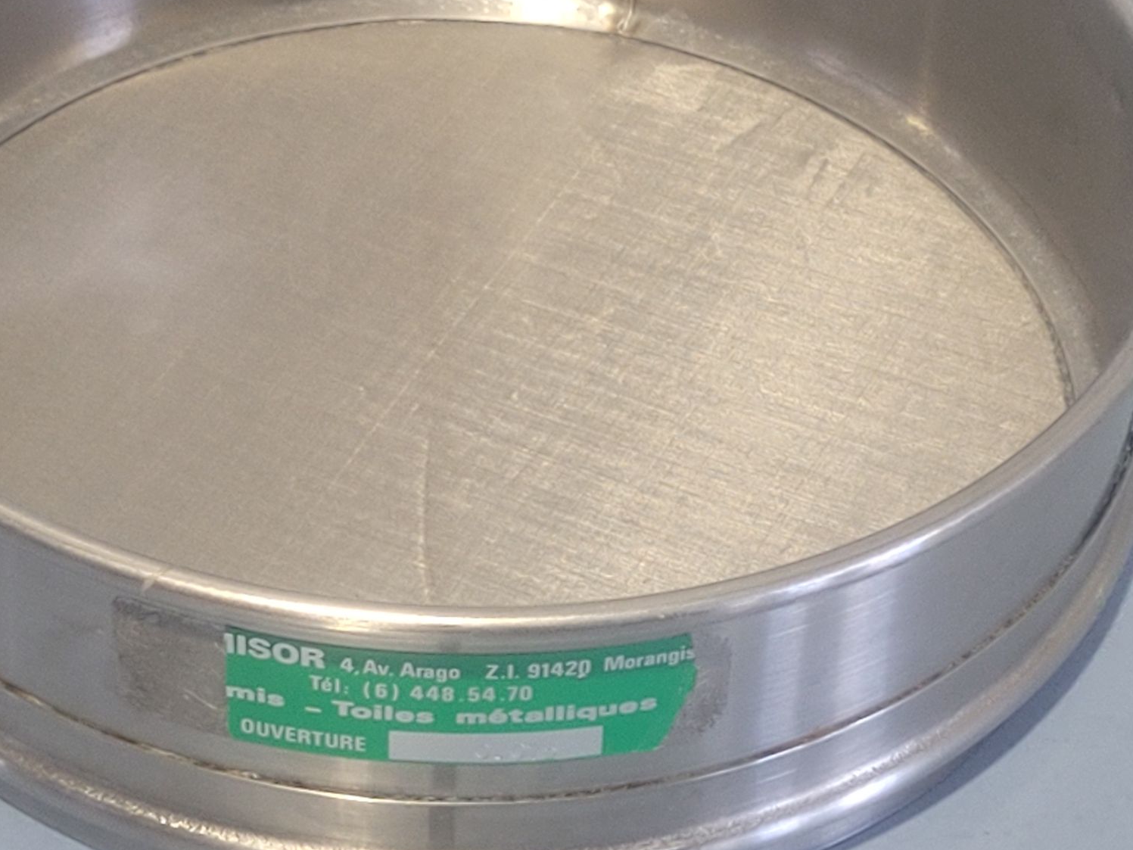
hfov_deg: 44.3
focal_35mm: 42
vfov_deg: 34.1
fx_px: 1375
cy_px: 294
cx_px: 404
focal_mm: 5.4
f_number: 1.8
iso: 200
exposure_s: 1/50
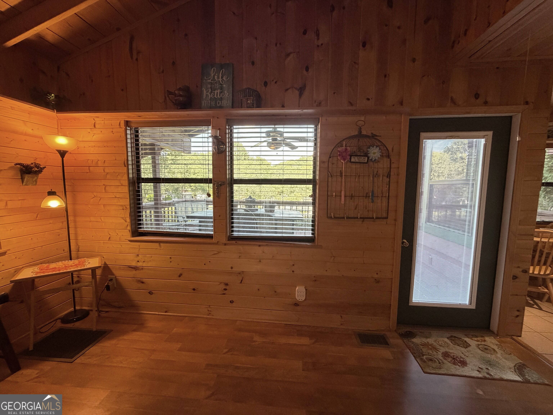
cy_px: 208
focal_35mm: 14
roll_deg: -0.3
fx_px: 224
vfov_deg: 85.7
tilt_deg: -5.9
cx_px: 276
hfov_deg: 102.1
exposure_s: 1/120
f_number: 2.2
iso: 320
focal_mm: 2.22
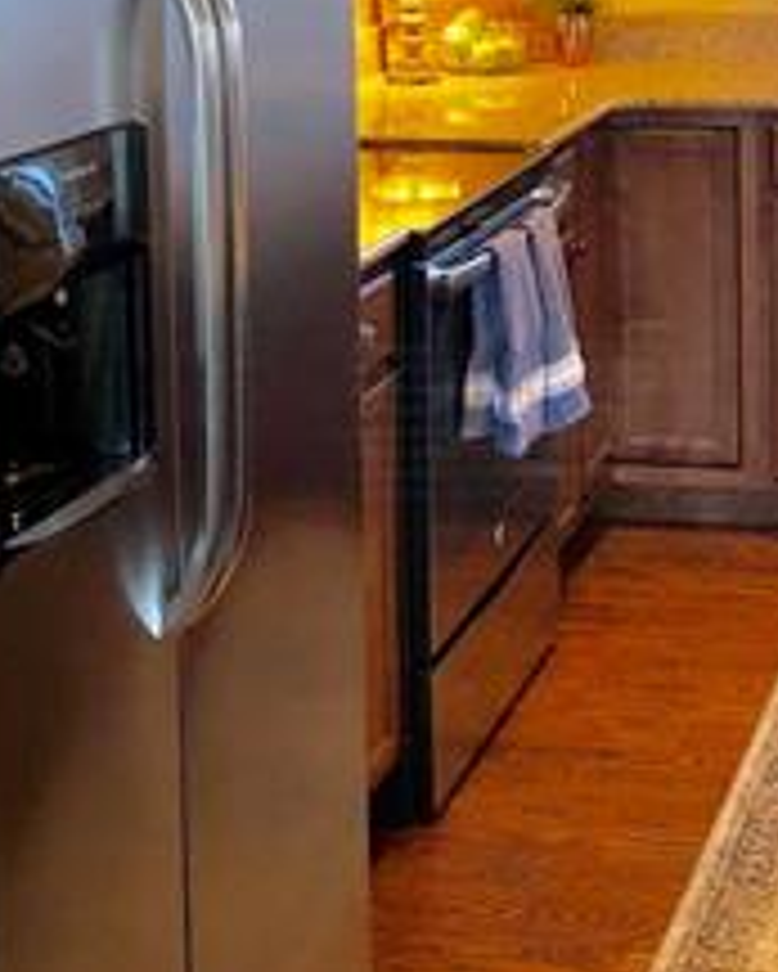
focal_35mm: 81
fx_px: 2330
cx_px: 738
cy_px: 25
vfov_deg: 22.7
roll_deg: +0.9
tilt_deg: -7.5
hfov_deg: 18.6
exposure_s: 1/15
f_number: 1.8
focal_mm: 3.99
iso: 50
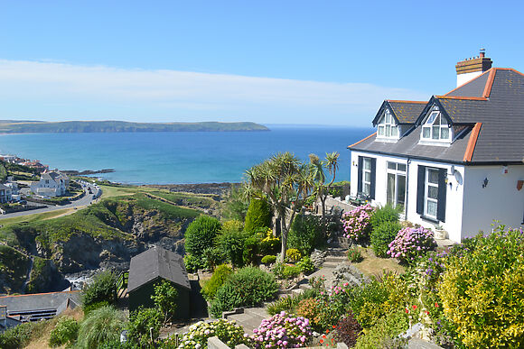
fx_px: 480
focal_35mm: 33
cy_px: 174
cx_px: 262
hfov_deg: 57.2
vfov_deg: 40.0
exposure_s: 1/250
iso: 100
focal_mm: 22
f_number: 8
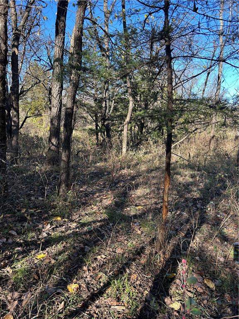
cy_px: 160
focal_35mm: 26
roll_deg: +0.2
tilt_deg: -9.1
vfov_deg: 67.3
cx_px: 120
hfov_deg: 53.1
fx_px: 239
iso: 50
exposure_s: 1/486
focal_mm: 5.7
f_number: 1.5
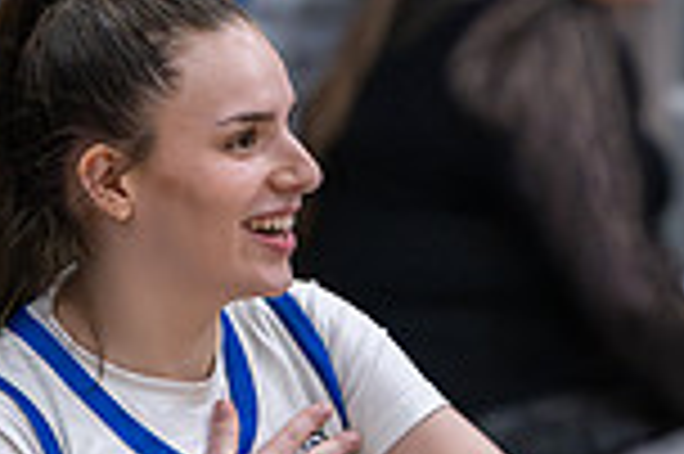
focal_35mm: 921
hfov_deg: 2.2
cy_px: 506
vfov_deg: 1.5
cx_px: 854
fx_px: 17480
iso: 7200
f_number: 2.8
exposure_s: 1/1000
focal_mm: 200
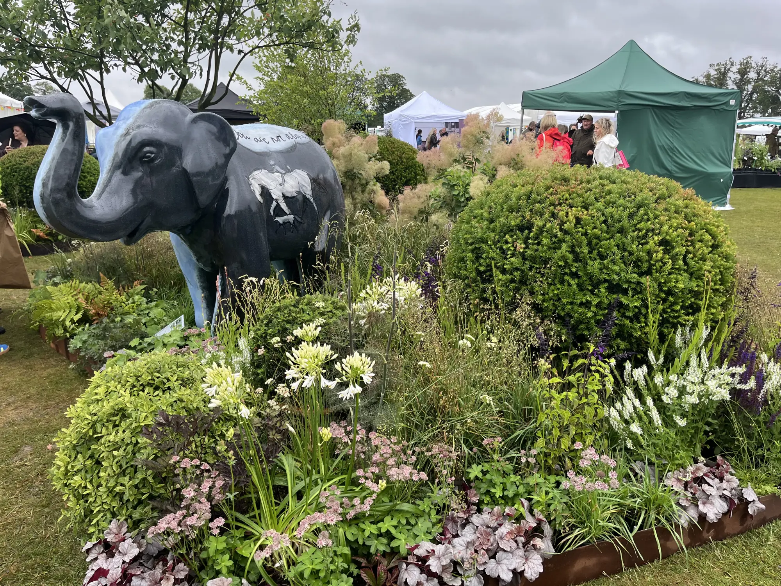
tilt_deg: -16.3
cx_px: 390
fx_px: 587
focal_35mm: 26
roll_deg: -1.6
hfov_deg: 67.3
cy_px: 293
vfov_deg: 53.1
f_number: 1.6
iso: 50
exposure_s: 1/452
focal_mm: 5.1
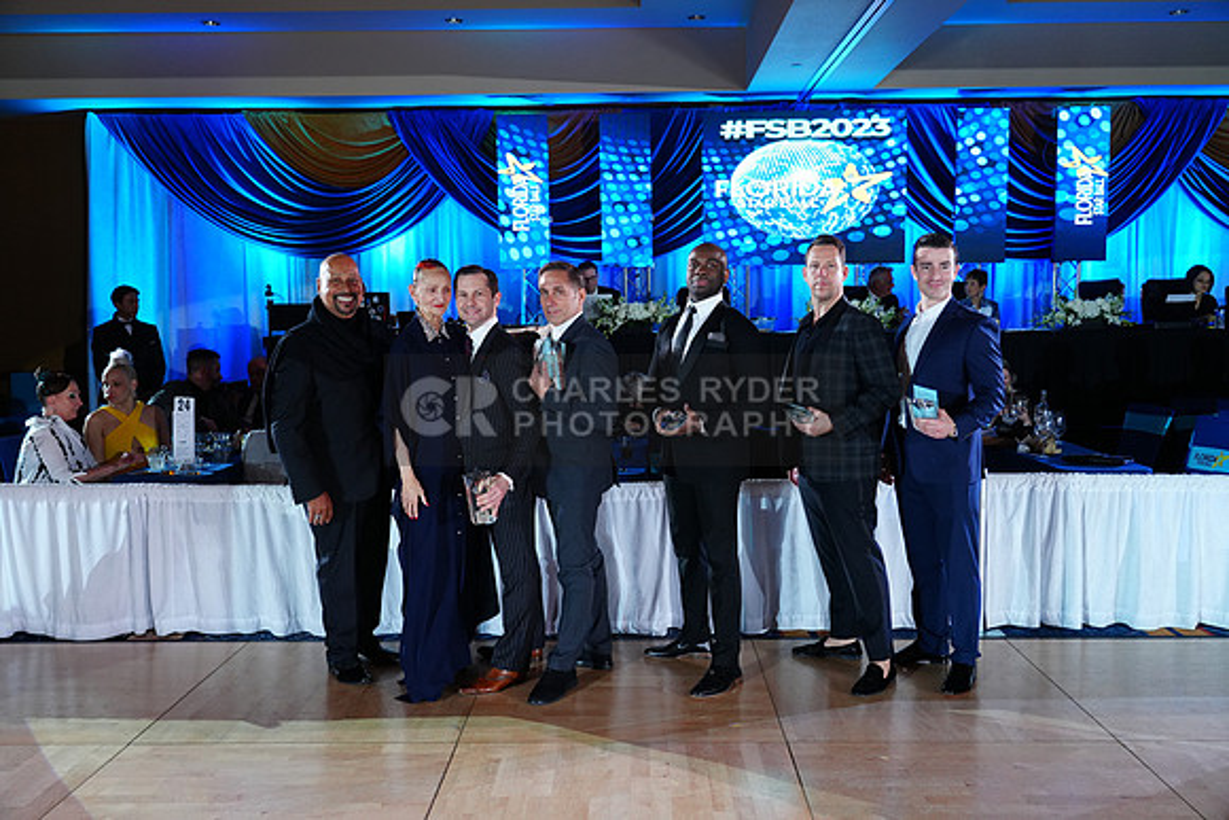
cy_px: 410
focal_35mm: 30
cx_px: 614
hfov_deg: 61.9
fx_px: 1024
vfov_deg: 43.6
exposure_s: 1/160
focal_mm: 30
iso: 1600
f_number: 4
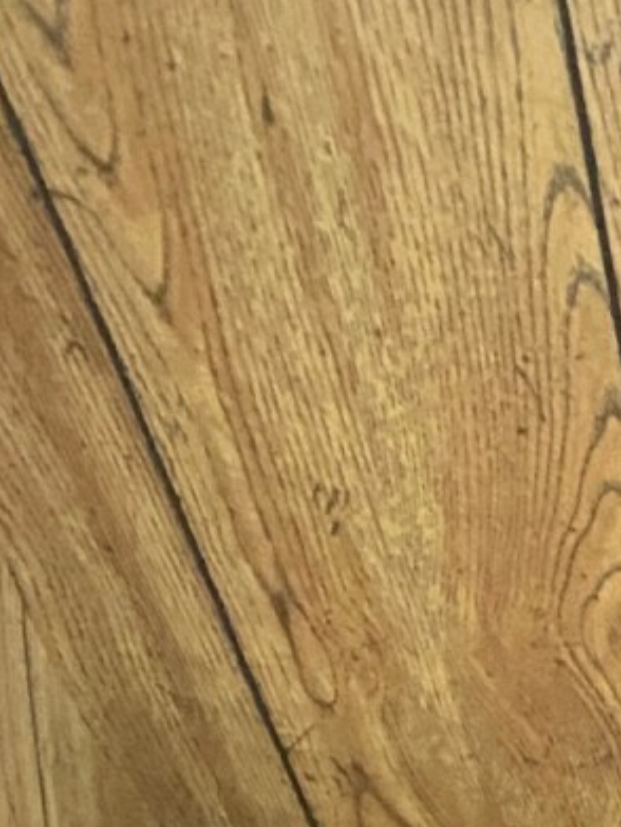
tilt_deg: -22.0
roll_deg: -1.1
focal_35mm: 136
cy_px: 2017
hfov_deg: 10.3
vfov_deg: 11.7
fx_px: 3253
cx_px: 1092
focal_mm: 4.25
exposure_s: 1/44
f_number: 1.8
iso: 500
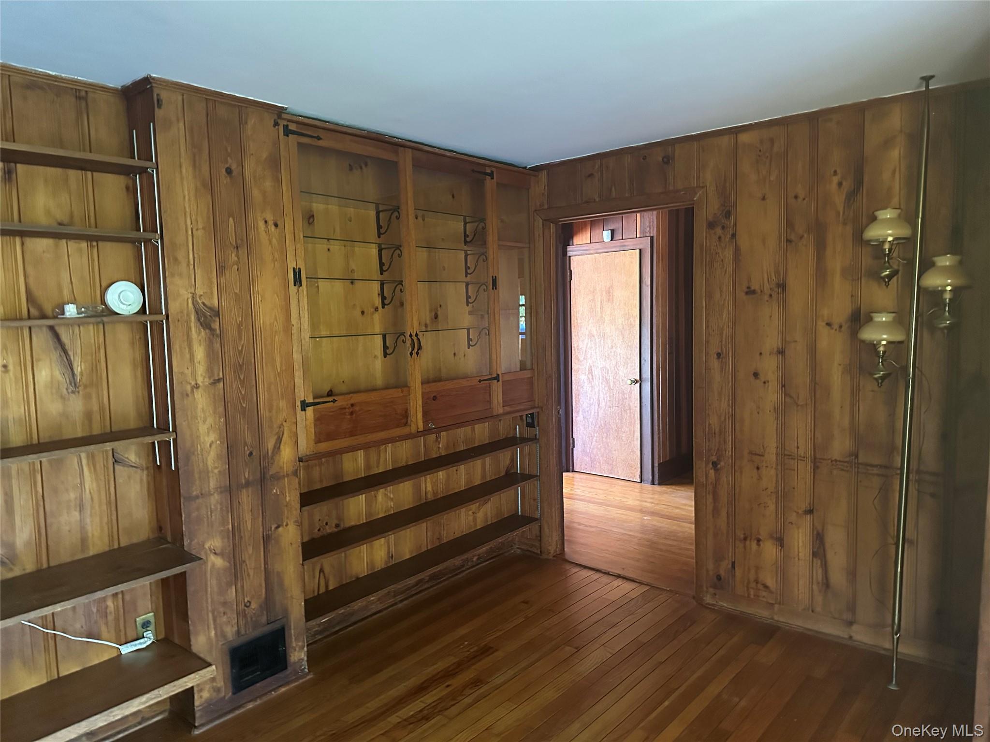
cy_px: 371
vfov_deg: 56.8
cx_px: 495
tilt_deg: -4.4
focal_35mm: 24
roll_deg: +1.1
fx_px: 686
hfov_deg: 71.6
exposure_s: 1/40
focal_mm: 6.86
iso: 1000
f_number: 1.78
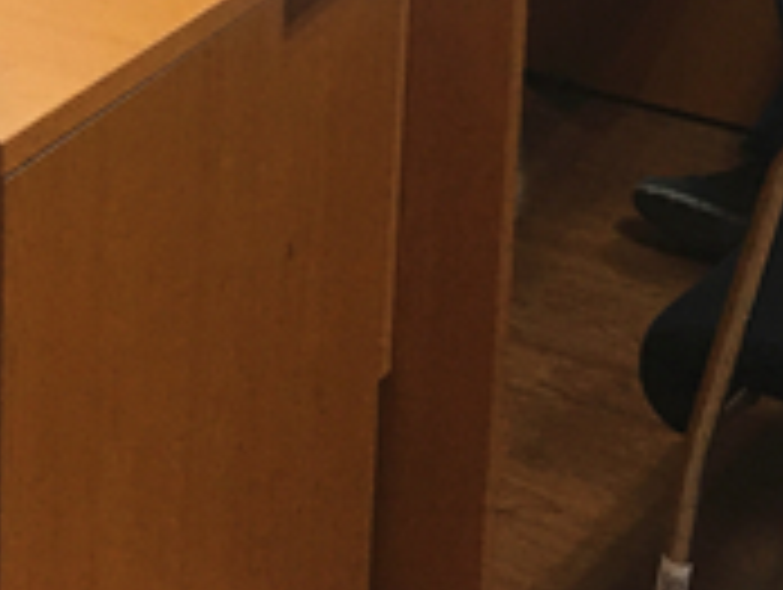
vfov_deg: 13.6
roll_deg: -2.5
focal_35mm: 100
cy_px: -392
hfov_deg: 19.6
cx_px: 400
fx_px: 2265
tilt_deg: -12.2
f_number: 2.2
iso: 125
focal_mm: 4.15
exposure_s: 1/33
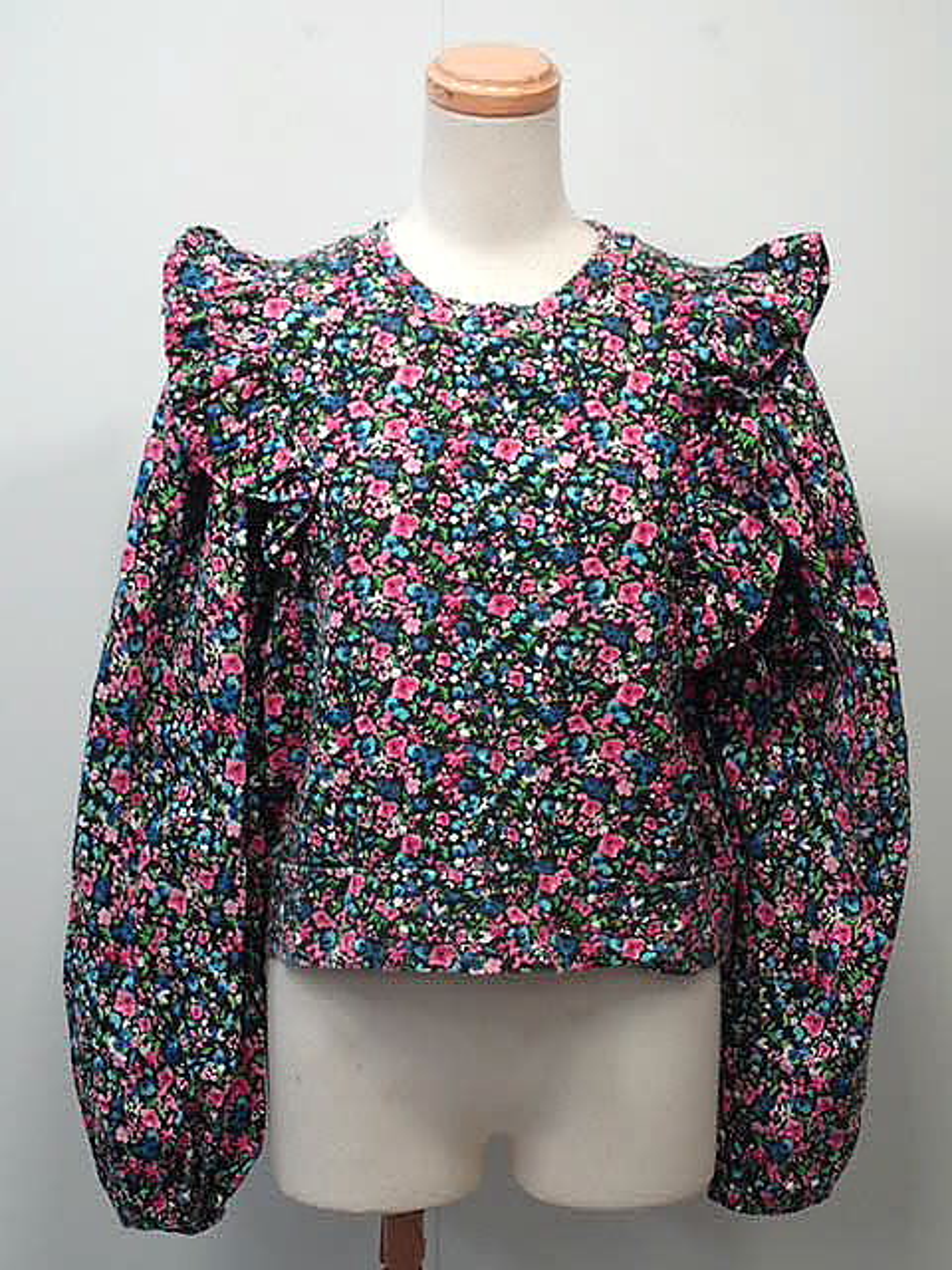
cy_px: 635
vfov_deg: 27.8
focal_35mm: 70
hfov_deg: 21.0
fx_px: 2567
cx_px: 476
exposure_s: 1/60
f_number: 4
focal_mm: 12.6
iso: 320
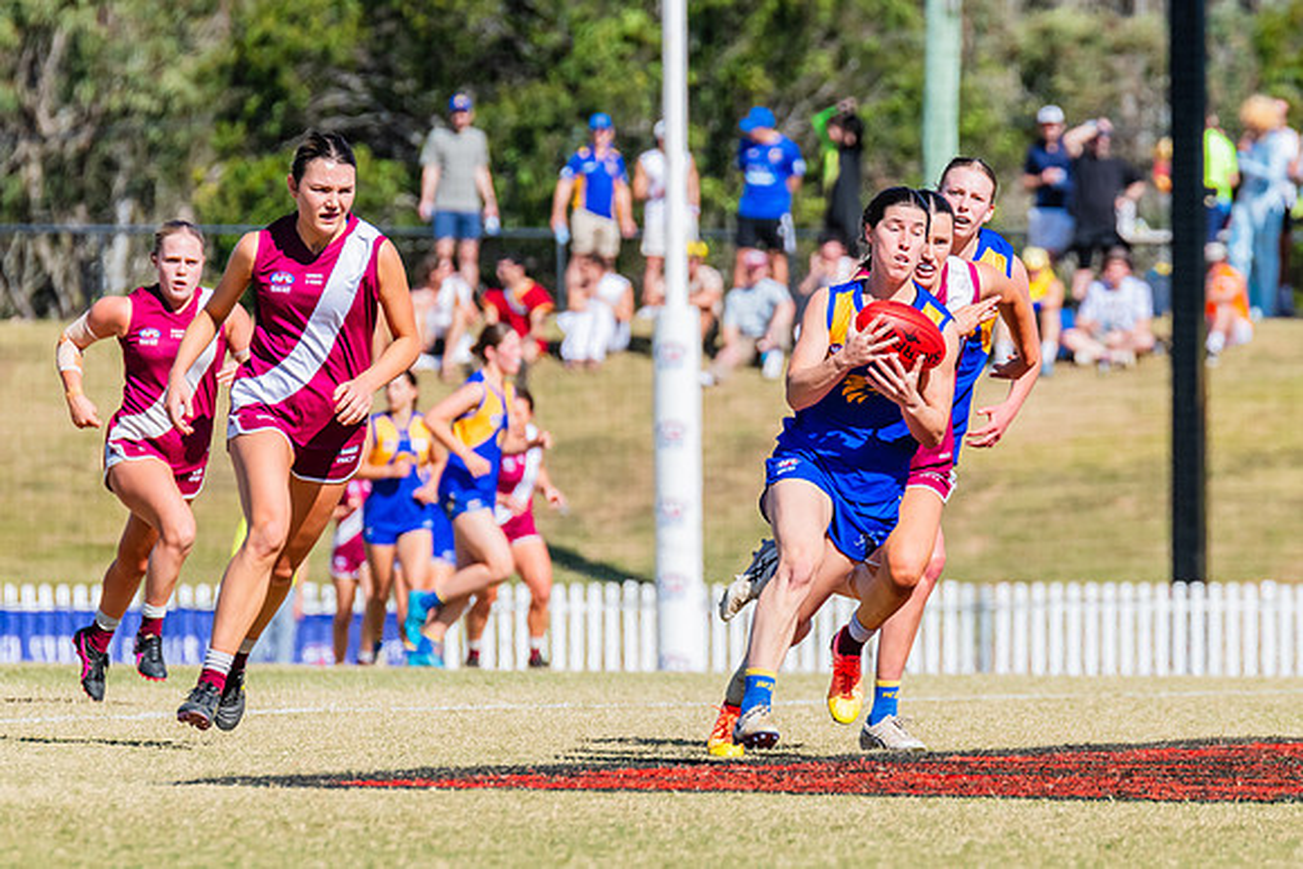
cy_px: 418
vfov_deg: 2.3
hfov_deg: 3.5
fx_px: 21583
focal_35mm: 596
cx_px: 871
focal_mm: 420
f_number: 10
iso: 800
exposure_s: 1/1600
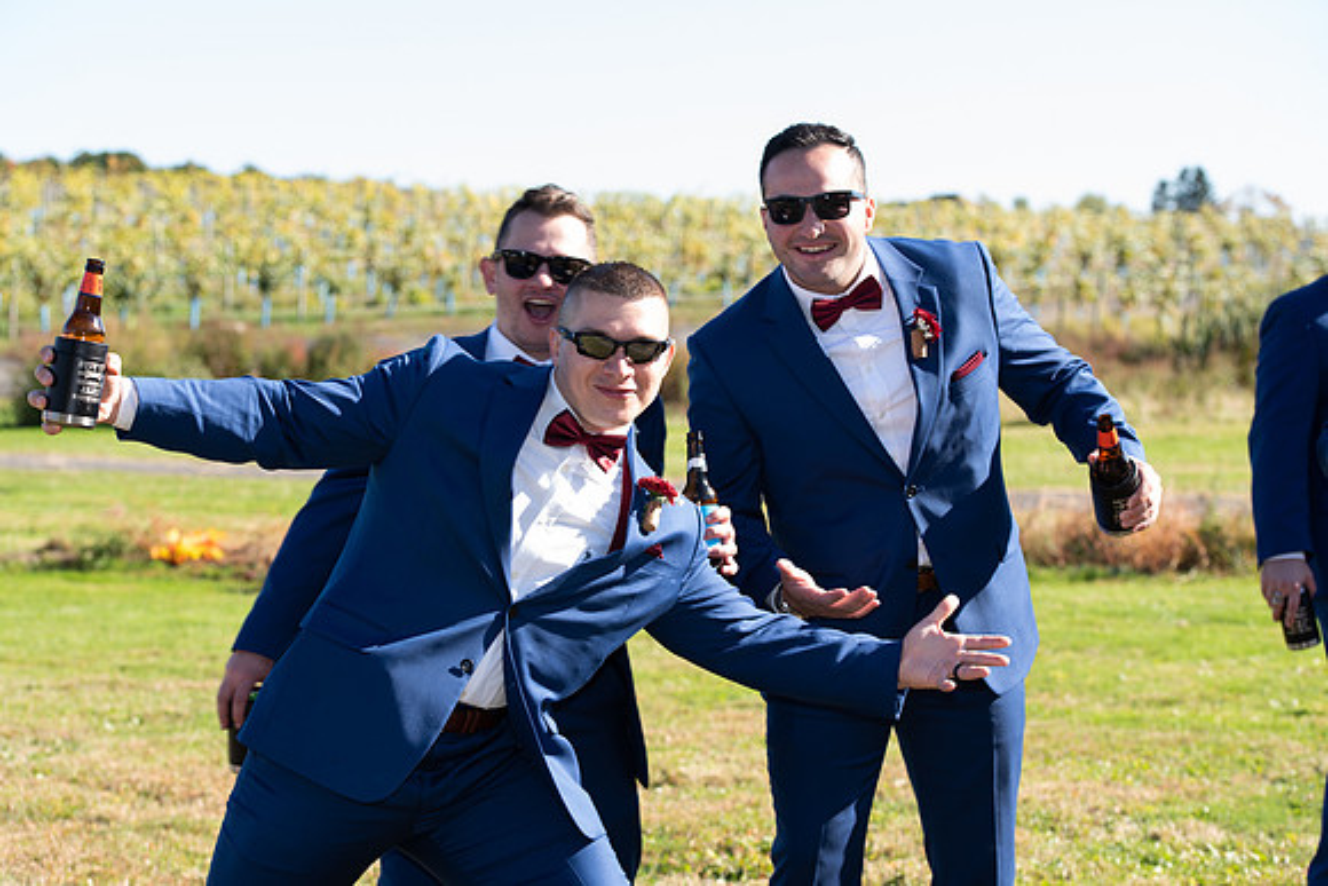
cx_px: 664
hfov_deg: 22.6
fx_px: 3321
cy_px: 443
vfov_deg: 15.2
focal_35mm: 90
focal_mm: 90
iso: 80
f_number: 5.6
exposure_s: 1/125
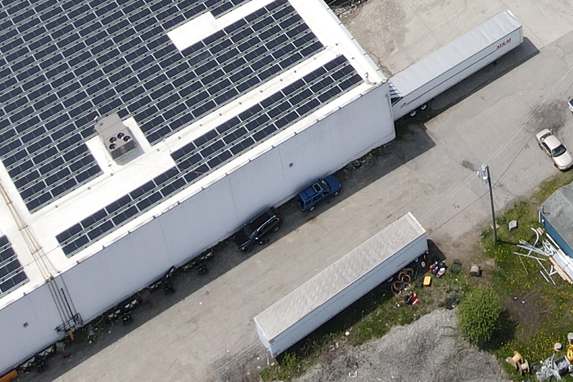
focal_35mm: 90
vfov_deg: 13.6
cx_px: 537
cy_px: -303
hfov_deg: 22.0
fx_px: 1433
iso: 110
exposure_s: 1/800
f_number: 2.8
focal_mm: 4.5
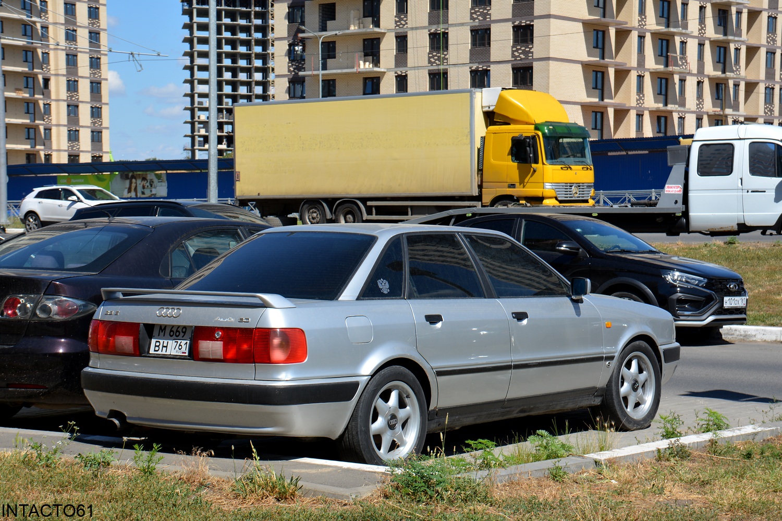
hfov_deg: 26.0
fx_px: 1694
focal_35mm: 78
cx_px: 391
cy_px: 260
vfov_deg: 17.5
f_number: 8
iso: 100
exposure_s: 1/250
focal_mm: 52
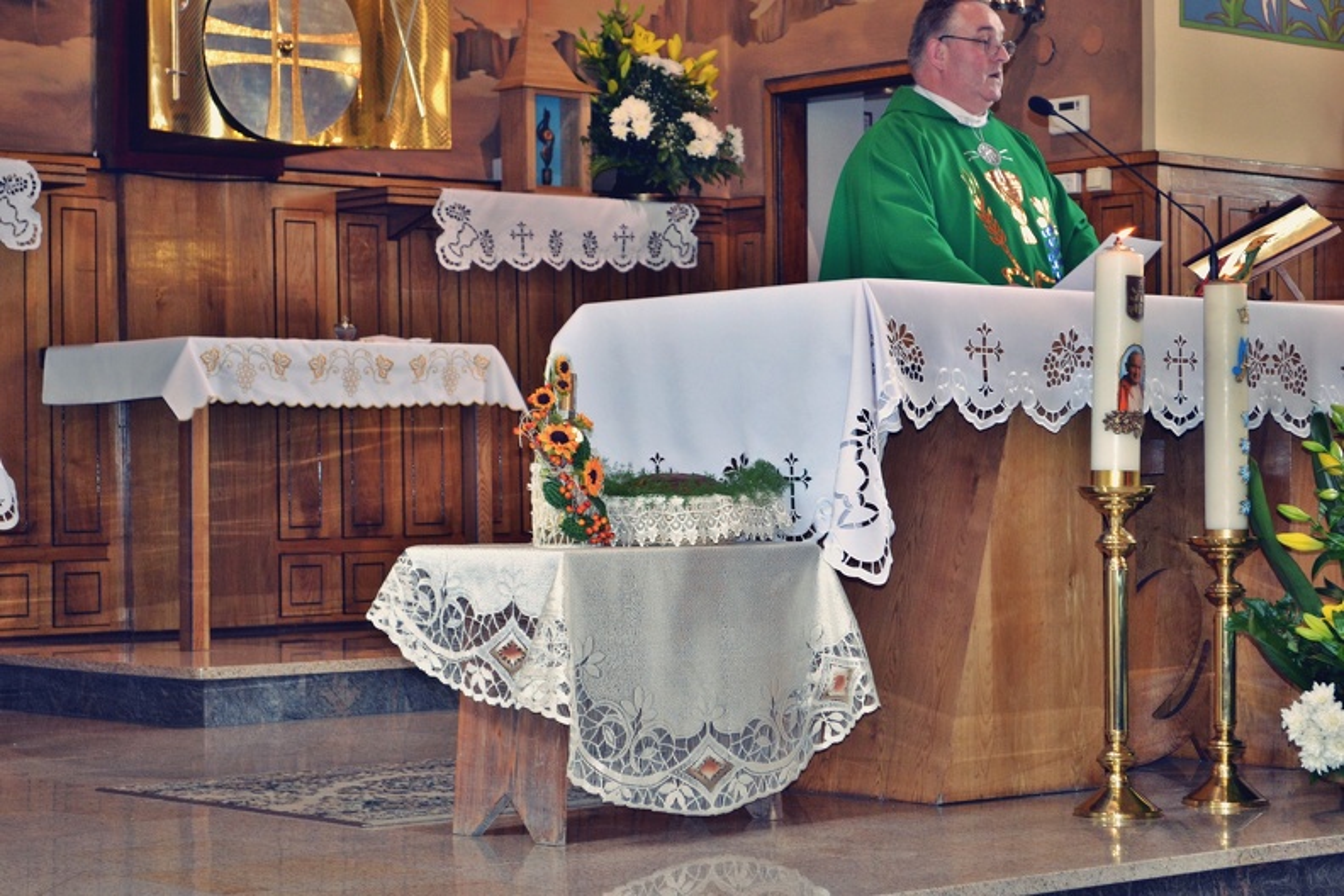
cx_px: 672
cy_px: 448
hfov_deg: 24.6
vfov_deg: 16.6
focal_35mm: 82
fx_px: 3080
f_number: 5.6
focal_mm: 55
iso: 800
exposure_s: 1/25
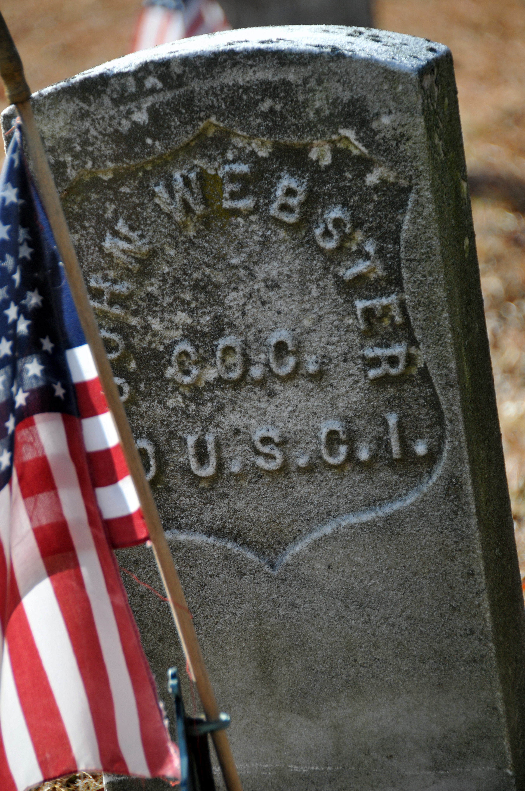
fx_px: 4441
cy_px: 396
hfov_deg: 6.8
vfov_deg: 10.2
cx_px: 262
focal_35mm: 202
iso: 200
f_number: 5.6
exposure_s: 1/320
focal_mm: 135
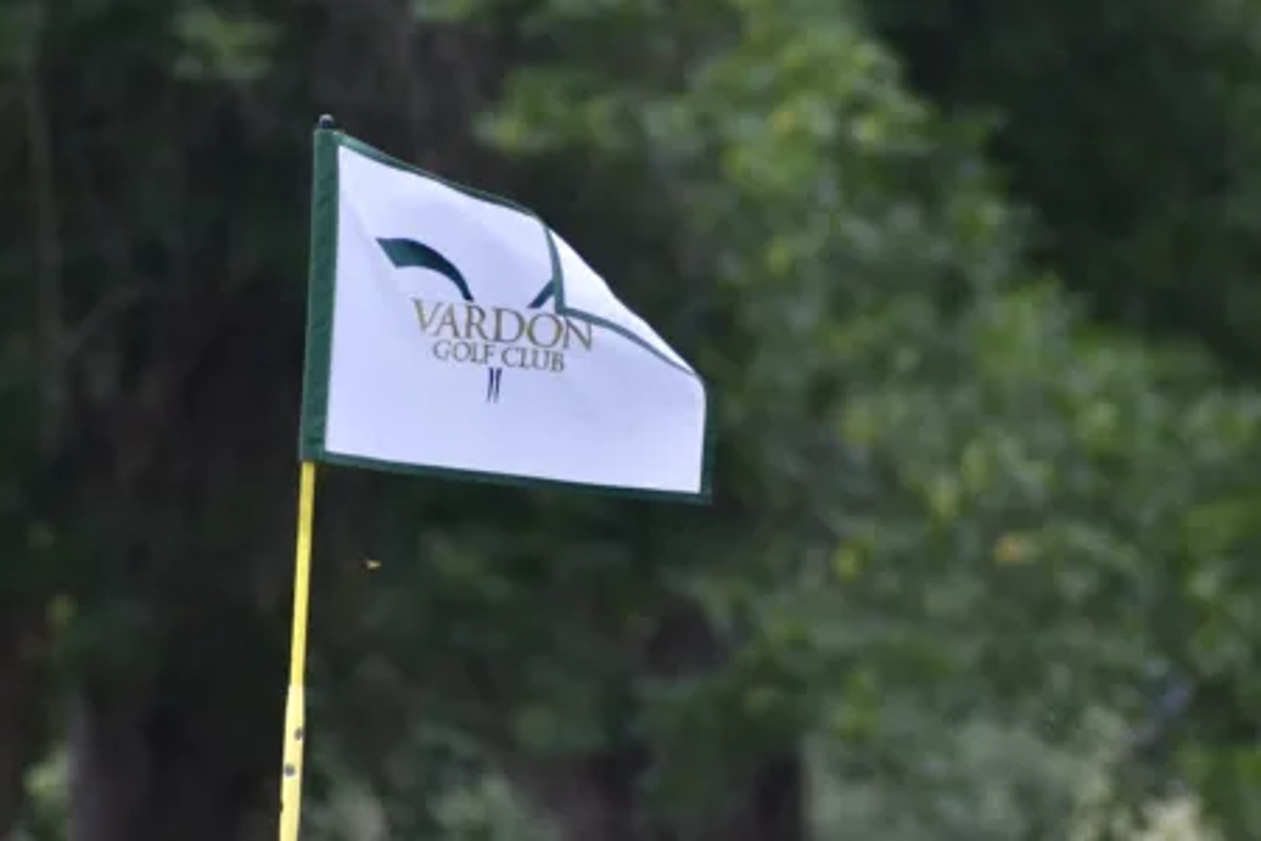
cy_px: 420
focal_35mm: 450
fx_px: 15761
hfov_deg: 4.6
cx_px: 630
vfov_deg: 3.1
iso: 560
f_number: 6.3
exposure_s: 1/1000
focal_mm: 300
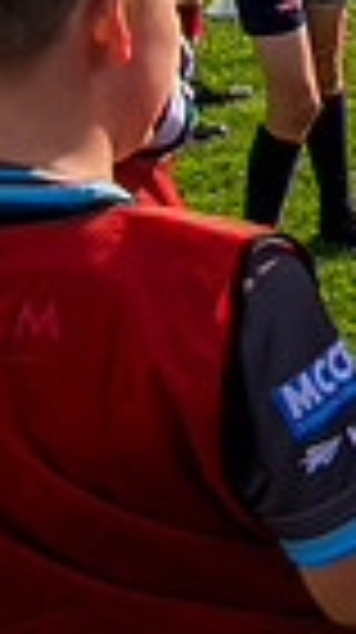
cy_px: -2
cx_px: 1149
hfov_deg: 9.7
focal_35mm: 86
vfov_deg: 23.7
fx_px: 1448
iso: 250
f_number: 5
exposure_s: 1/2000
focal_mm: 20
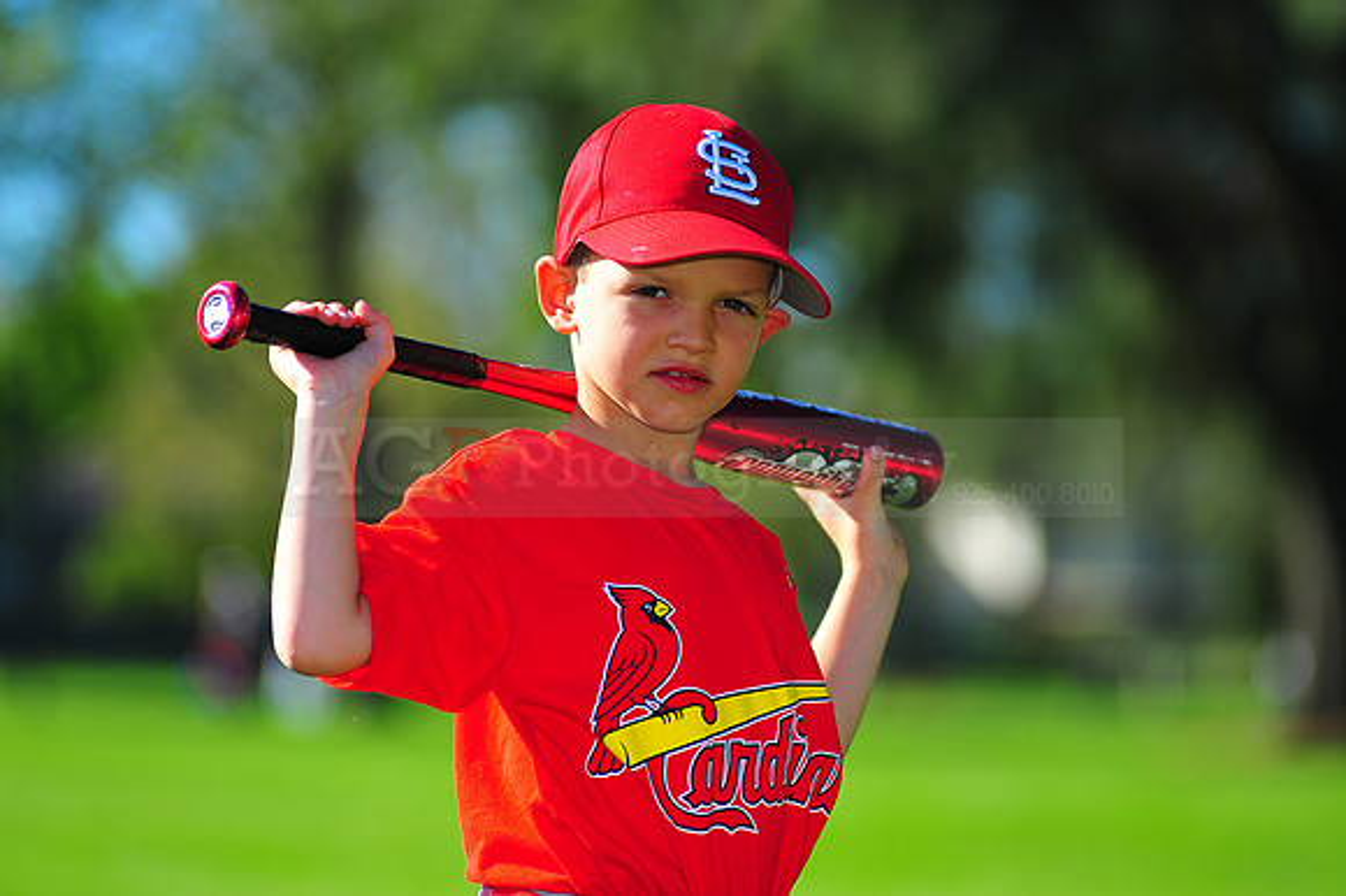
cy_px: 448
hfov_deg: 11.4
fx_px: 6726
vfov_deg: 7.6
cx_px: 673
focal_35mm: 180
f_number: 4
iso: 200
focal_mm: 180
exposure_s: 1/1250
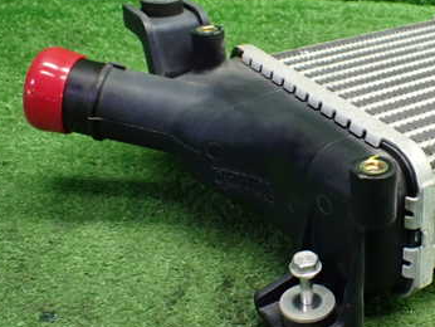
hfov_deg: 35.4
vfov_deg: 28.0
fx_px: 654
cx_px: 360
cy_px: 143
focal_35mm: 52
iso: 800
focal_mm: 5.4
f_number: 2.3
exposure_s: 1/100
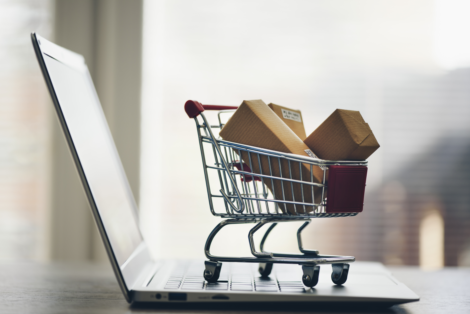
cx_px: 235
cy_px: 157
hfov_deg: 19.4
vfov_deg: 13.1
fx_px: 1371
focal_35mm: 105
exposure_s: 1/125
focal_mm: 105
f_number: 3.5
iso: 125
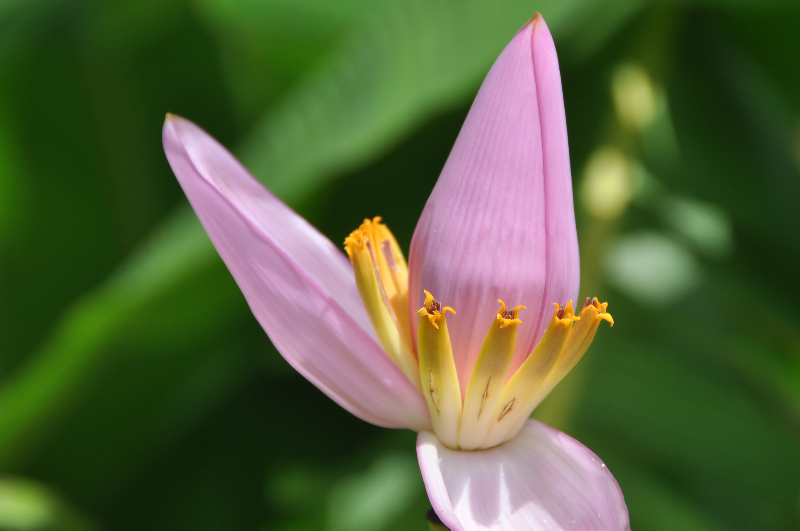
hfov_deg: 5.9
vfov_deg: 3.9
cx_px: 453
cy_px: 297
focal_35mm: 350
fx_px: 7768
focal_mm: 200
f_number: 8
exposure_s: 1/640
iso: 200
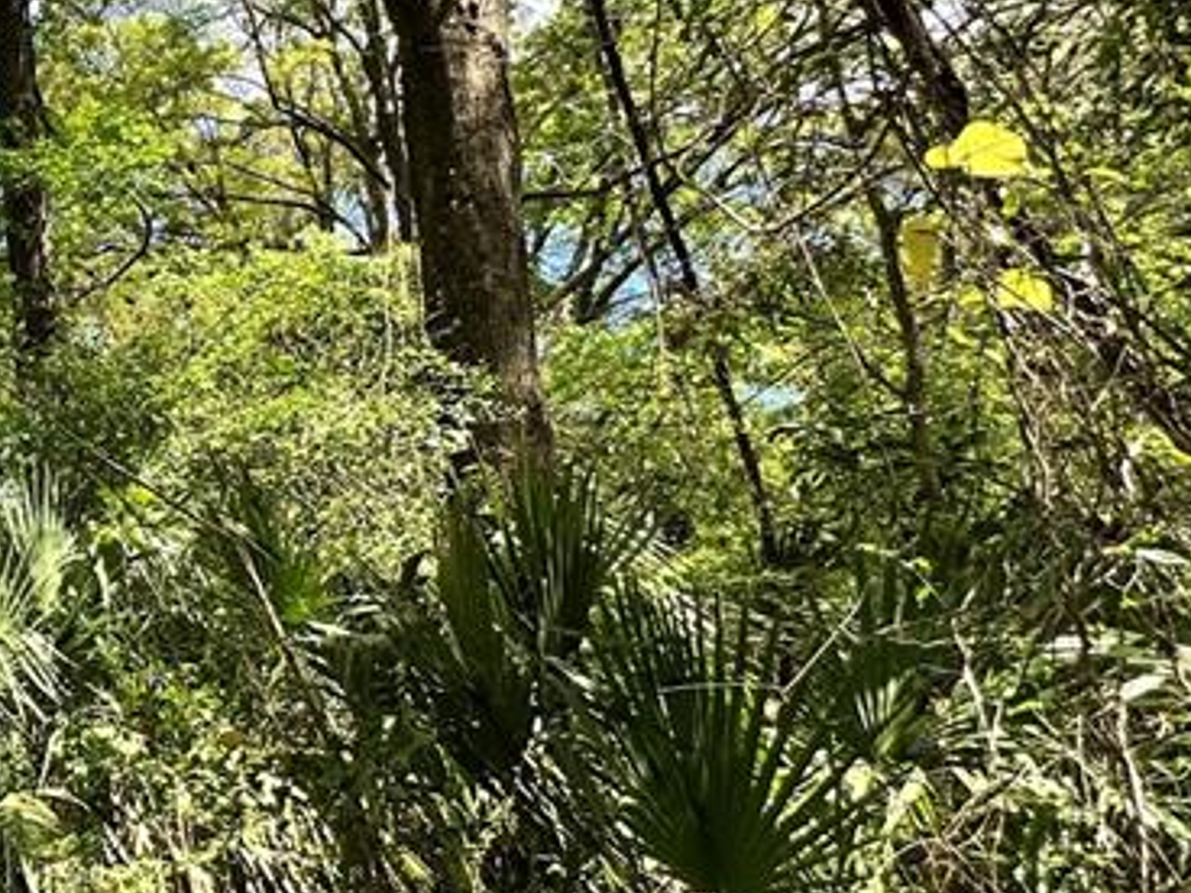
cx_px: -275
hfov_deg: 35.9
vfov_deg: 36.8
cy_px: 398
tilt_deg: +14.5
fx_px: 1342
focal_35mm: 39
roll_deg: +2.5
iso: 40
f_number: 2.2
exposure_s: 1/640
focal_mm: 2.22
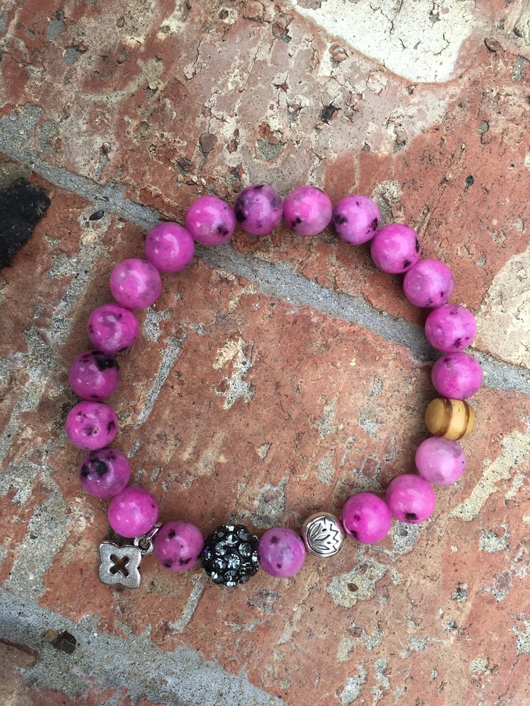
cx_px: 265
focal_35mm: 29
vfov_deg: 61.7
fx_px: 592
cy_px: 353
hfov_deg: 48.2
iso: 25
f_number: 2.2
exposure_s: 1/430
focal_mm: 4.15
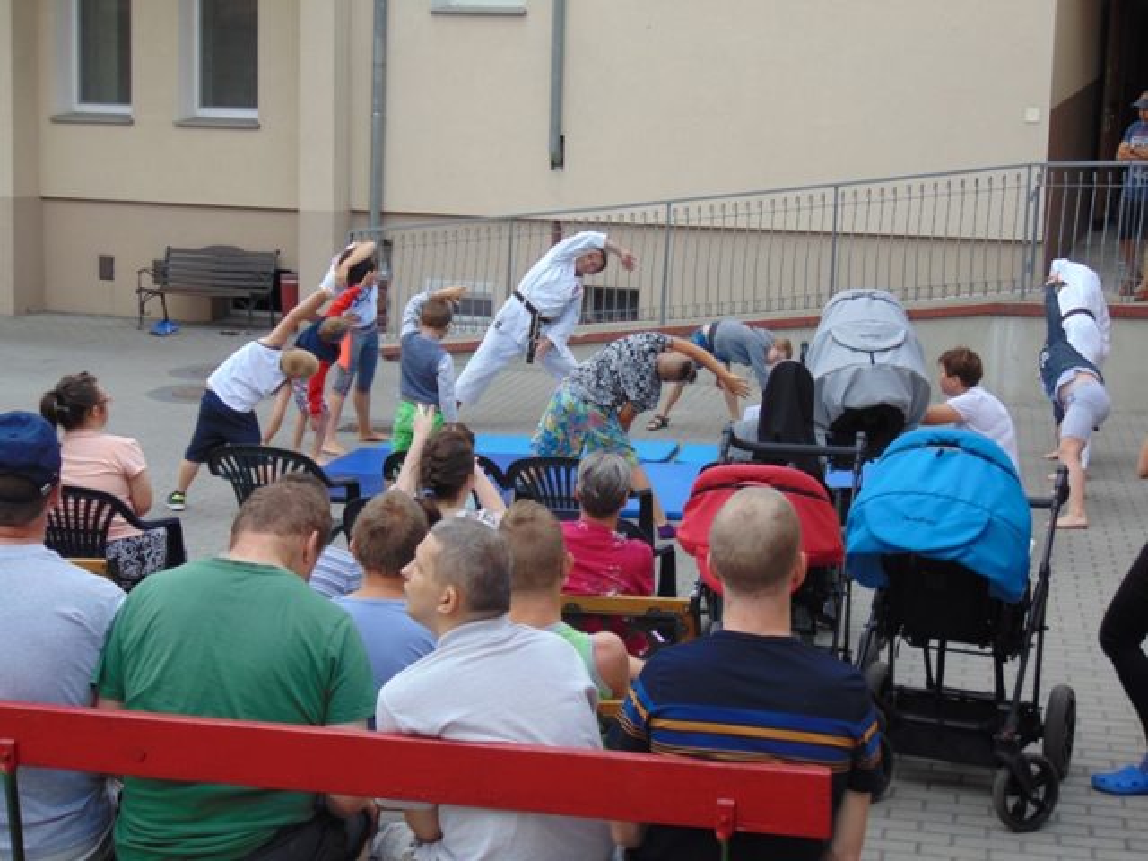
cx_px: 574
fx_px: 1990
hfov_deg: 32.2
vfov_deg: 24.4
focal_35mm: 60
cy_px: 430
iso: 80
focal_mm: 10.8
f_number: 3.6
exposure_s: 1/160
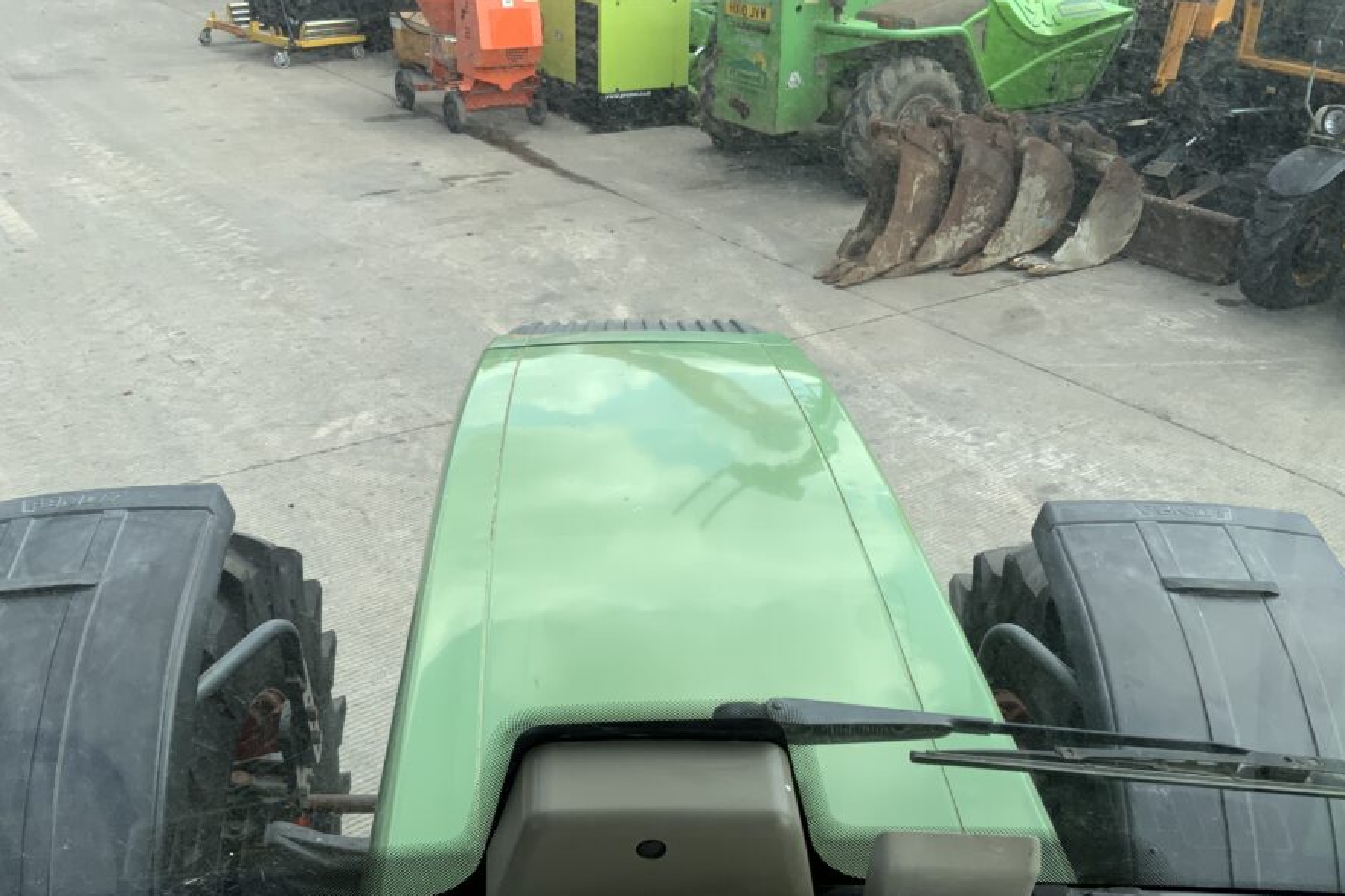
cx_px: 668
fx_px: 1308
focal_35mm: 35
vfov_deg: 37.8
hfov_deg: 54.4
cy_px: 509
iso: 16
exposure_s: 1/482
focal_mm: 3
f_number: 1.8
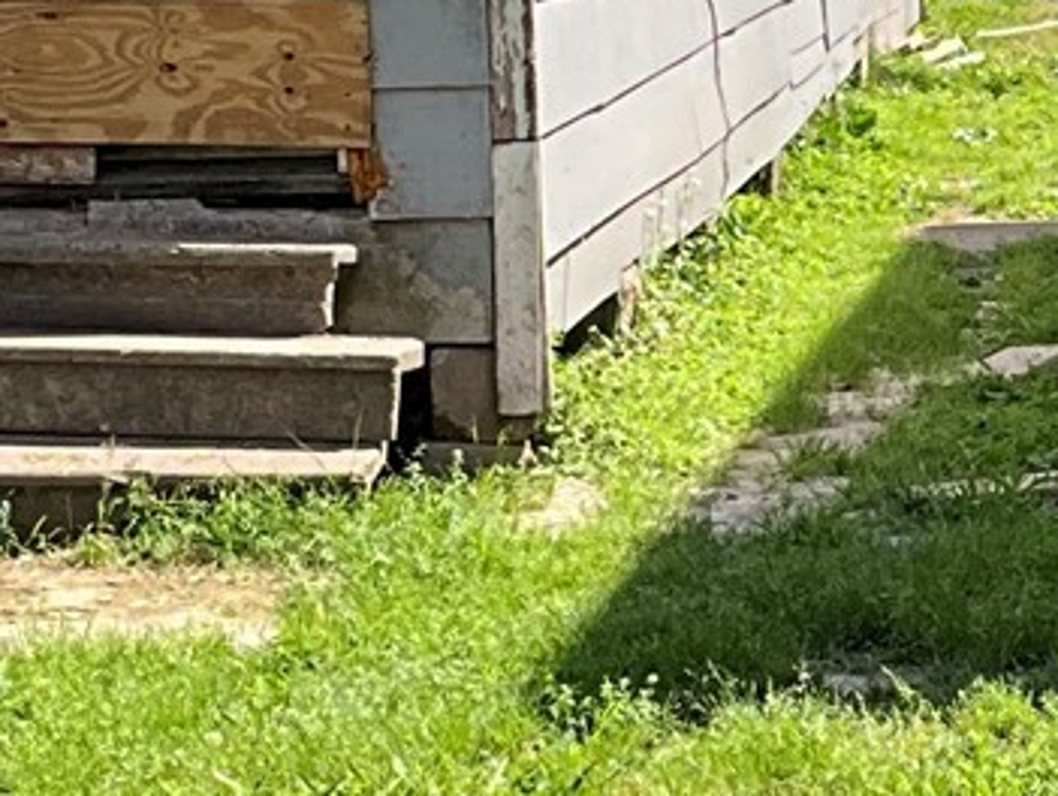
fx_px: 5171
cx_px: 1447
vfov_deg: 8.8
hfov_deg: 11.3
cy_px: 317
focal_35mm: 169
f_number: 1.8
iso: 25
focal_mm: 3
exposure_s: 1/869
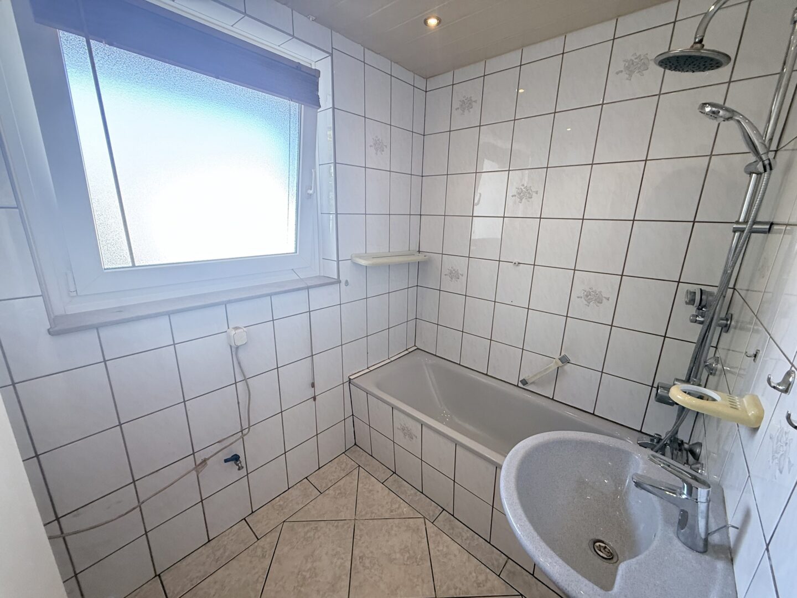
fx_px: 322
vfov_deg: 85.7
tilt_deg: -13.9
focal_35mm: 14
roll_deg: -1.3
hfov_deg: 102.1
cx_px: 398
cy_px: 299
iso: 200
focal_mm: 2.22
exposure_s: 1/100
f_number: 2.2
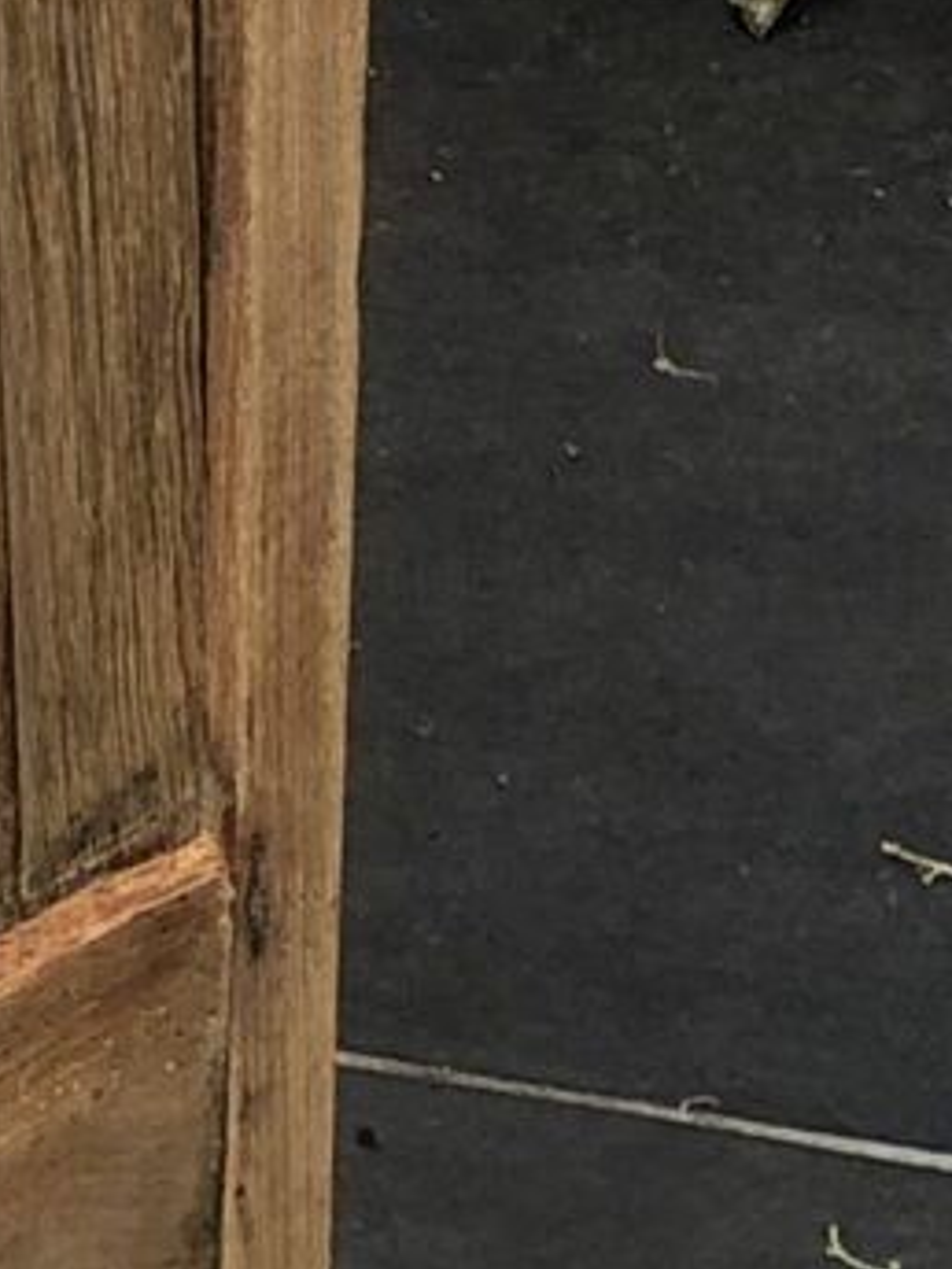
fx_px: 14191
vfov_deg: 5.0
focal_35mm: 387
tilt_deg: -20.0
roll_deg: +4.0
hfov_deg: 3.7
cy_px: -1678
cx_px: -2052
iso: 25
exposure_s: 1/120
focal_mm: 6
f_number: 2.4
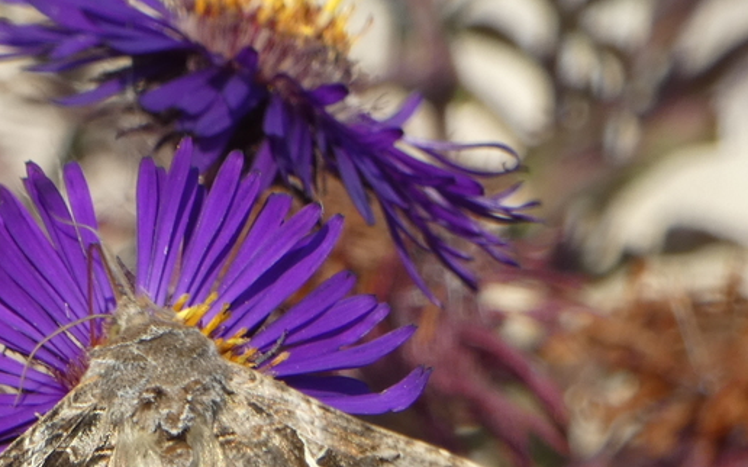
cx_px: 140
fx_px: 16220
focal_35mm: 796
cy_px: 358
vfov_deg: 1.6
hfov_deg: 2.6
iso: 80
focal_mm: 81.4
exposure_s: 1/125
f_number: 5.6
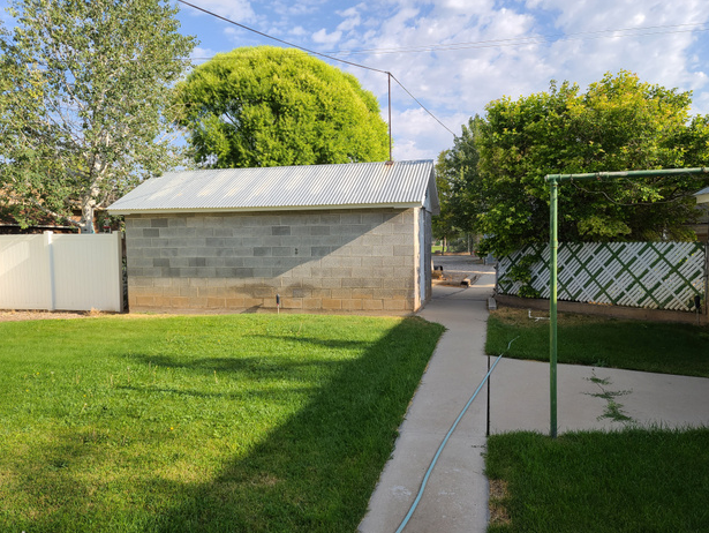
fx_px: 533
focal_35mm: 26
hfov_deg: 67.3
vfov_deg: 53.1
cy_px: 272
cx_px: 361
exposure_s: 1/531
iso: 16
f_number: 1.8
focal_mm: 7
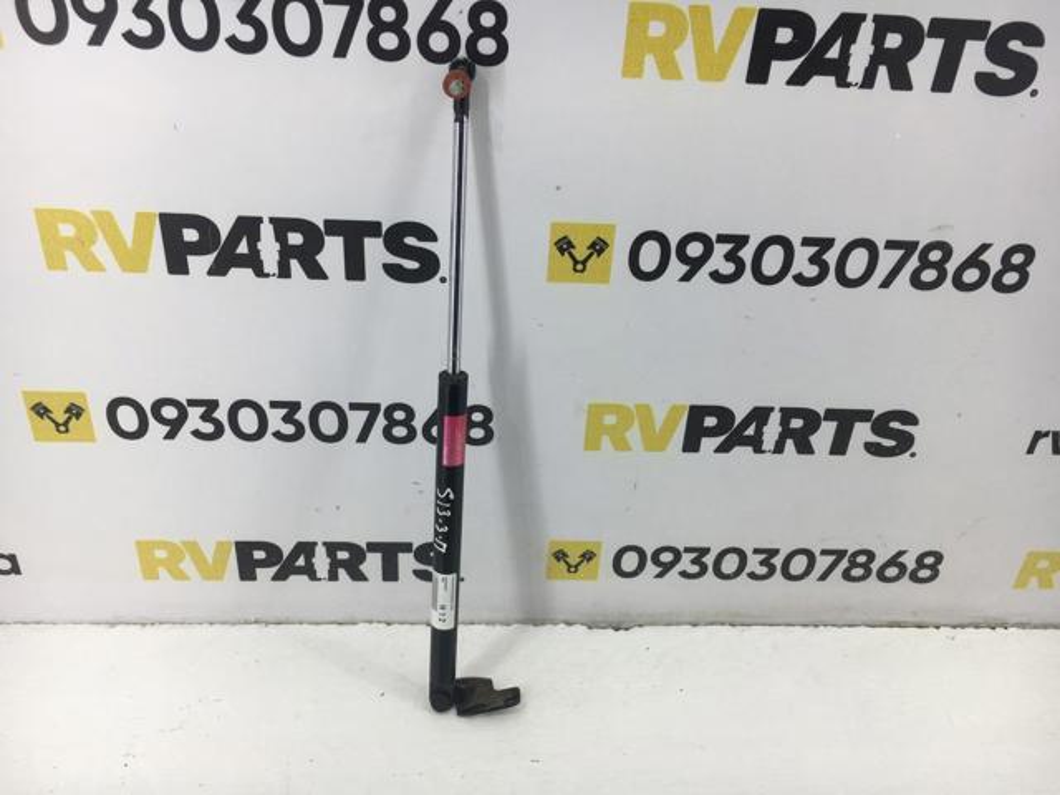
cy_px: 398
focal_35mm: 29
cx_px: 530
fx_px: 888
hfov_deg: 61.7
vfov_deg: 48.2
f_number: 2.2
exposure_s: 1/100
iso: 40
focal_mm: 4.15
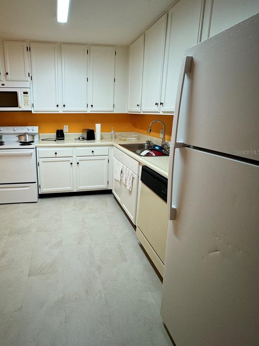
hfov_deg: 66.8
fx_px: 190
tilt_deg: -11.9
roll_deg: +0.4
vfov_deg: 84.3
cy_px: 152
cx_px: 86
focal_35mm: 19
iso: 125
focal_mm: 2.22
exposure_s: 1/120
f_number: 2.2
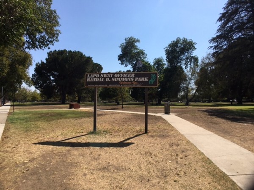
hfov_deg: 61.7
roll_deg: +0.3
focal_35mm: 29
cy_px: 95
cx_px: 127
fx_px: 213
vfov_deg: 48.2
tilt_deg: +2.7
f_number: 2.2
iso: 25
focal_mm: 4.15
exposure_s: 1/1972
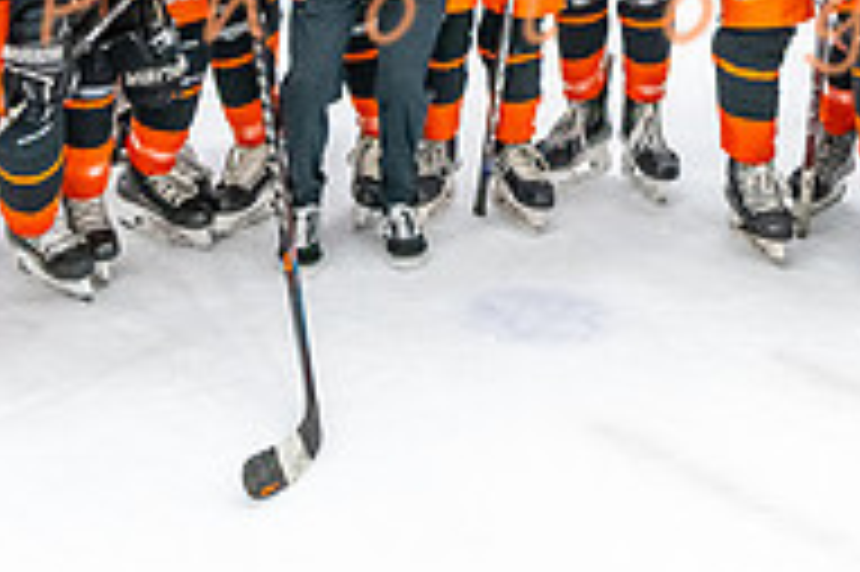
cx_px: 540
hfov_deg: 25.6
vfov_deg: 16.3
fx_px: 1886
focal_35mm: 79
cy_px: -187
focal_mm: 26
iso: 4000
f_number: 2.8
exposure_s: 1/640
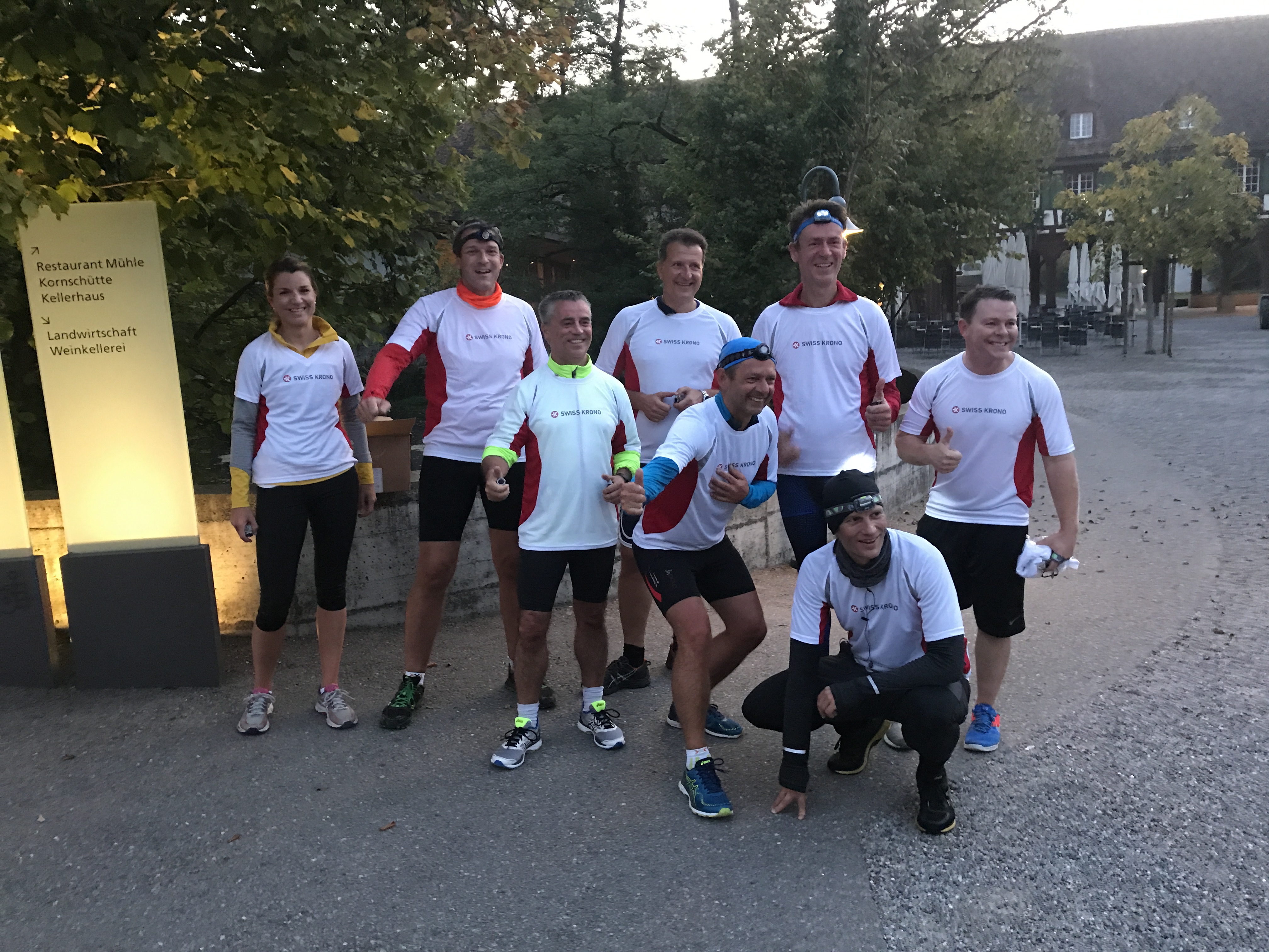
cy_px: 476
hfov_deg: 63.4
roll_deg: +2.2
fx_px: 1026
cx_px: 634
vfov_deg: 49.7
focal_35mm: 28
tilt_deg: -9.8
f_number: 1.8
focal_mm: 3.99
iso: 100
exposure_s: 1/7
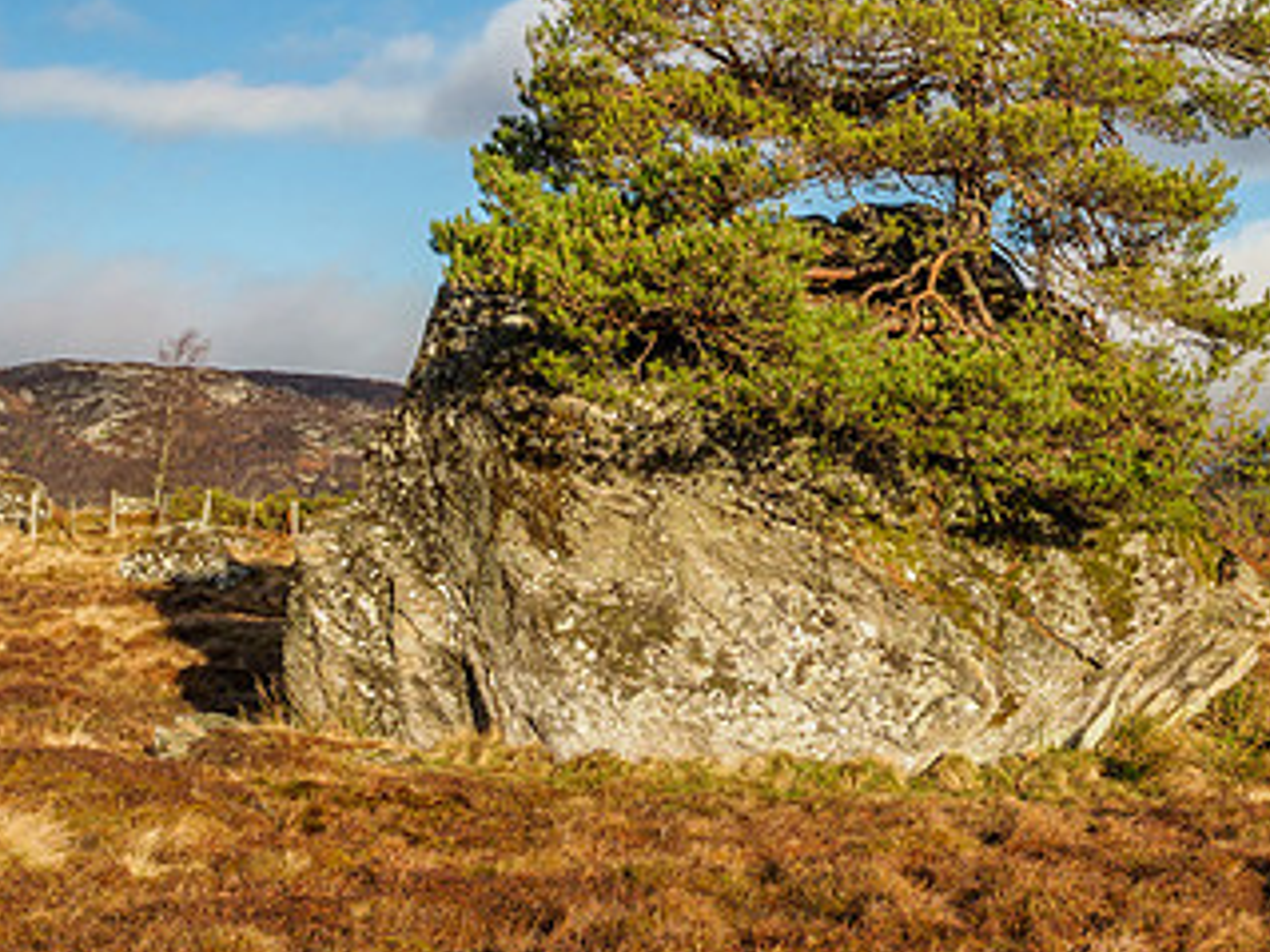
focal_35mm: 67
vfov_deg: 21.7
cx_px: 1176
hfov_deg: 27.8
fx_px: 2457
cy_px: 223
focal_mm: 17
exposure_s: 1/200
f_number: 7.1
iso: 200
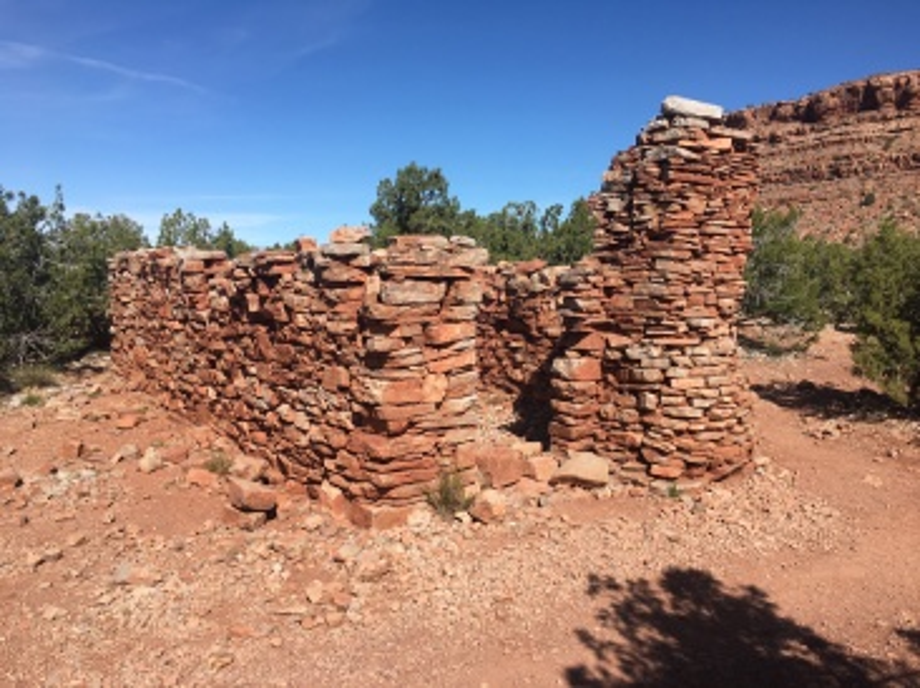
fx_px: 770
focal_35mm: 29
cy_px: 344
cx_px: 460
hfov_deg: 61.7
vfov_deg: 48.2
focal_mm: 4.15
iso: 25
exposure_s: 1/1603
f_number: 2.2
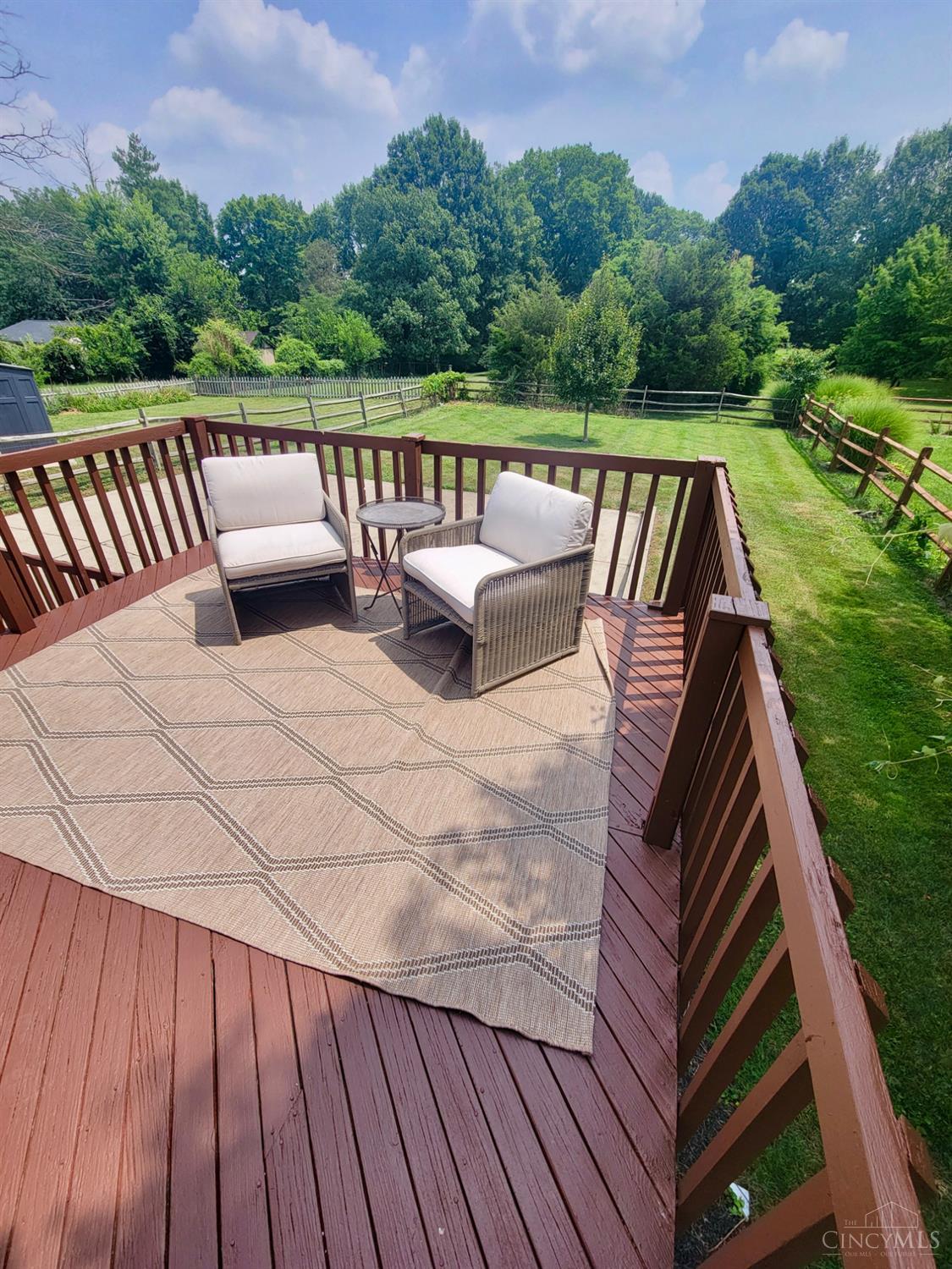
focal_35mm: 13
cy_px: 634
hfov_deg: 89.9
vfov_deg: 106.2
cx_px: 476
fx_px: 477
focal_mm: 2.2
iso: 50
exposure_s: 1/1406
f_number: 2.2
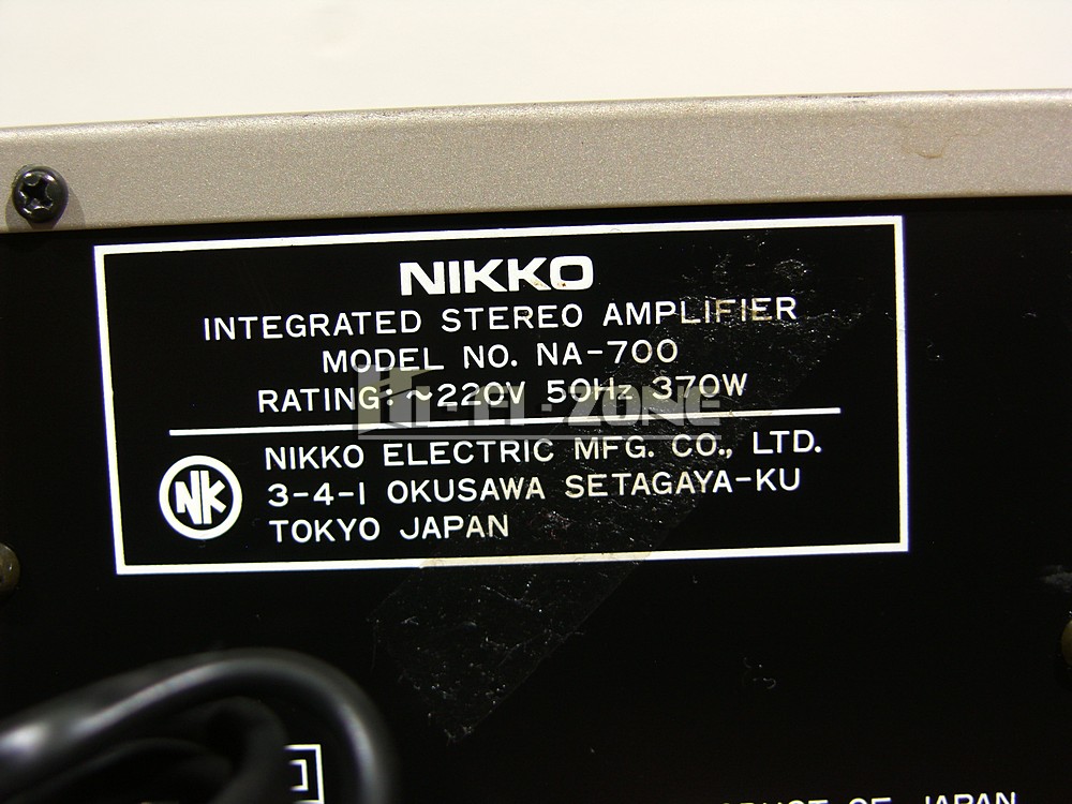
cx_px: 536
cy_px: 402
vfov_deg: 21.0
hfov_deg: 27.8
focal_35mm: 70
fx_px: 2168
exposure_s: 1/60
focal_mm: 18
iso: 50
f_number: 3.2
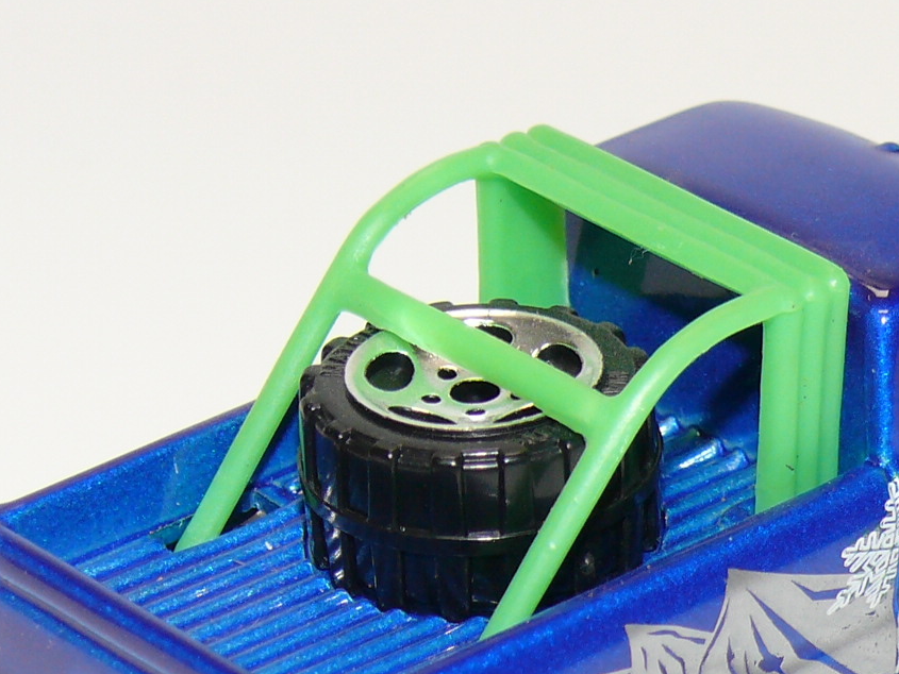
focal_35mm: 212
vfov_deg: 7.0
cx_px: 725
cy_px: 556
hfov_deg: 9.3
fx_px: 5507
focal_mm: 14.2
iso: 100
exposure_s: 1/30
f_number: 4
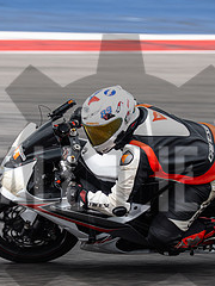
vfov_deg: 4.6
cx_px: 121
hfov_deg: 3.4
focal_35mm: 432
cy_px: 181
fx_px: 3578
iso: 160
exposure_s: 1/250
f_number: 3.6
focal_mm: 124.3
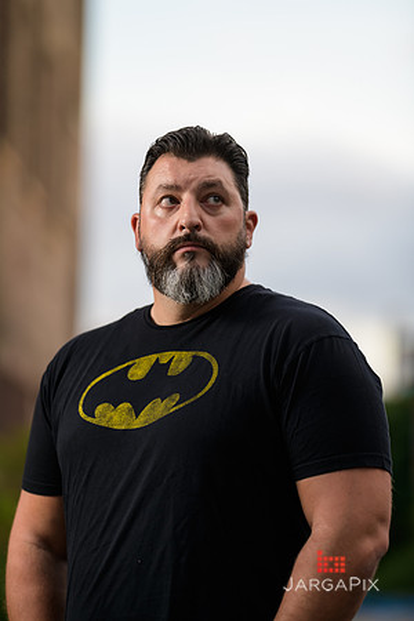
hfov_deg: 10.2
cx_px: 207
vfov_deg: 15.2
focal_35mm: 135
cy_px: 310
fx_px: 2329
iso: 200
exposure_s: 1/250
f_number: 2
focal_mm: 135
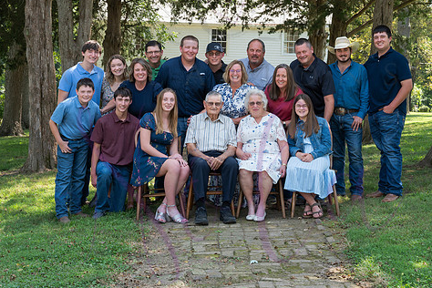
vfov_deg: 22.6
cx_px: 231
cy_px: 119
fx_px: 720
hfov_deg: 33.4
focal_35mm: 60
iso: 400
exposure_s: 1/125
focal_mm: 49
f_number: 8
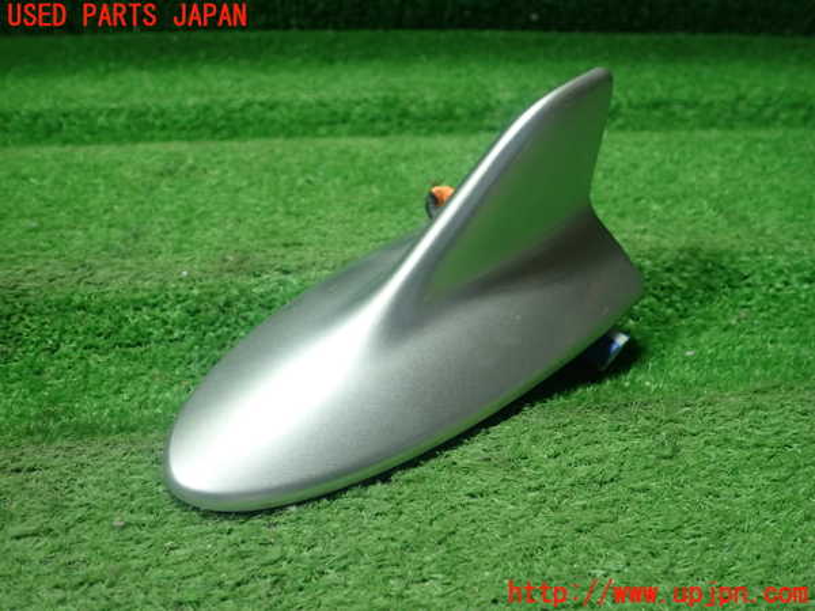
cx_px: 408
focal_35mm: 30
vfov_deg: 46.8
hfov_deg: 60.0
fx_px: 706
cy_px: 306
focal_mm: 5.5
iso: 320
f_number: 2.3
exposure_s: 1/125
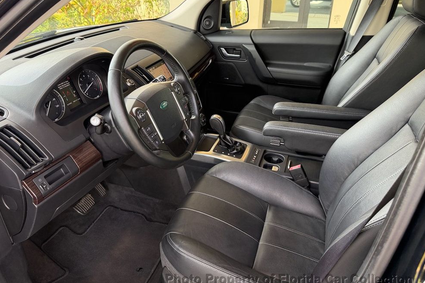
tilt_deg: -26.7
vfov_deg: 49.5
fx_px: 307
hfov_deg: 69.4
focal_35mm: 26
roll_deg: -1.0
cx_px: 214
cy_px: 128
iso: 200
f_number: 1.78
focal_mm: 6.76
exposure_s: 1/138
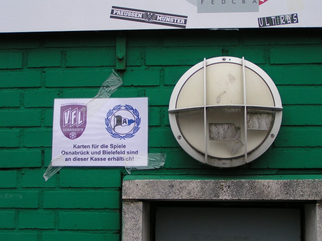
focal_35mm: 54
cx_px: 161
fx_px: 502
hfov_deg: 35.5
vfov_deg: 27.0
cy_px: 120
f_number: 3.2
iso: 50
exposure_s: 1/60
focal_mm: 8.3
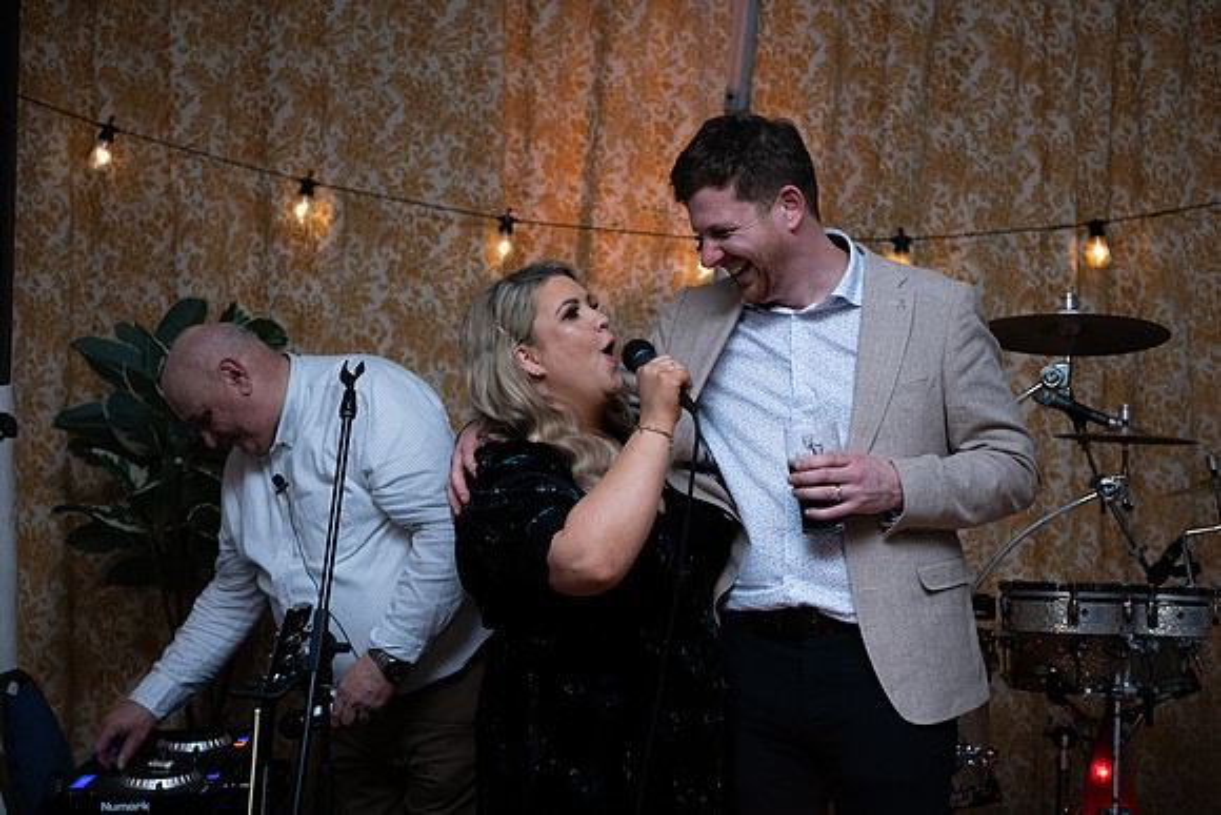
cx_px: 610
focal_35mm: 55
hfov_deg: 36.2
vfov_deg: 24.6
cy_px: 408
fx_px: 1866
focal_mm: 55
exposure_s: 1/160
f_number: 3.5
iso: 800
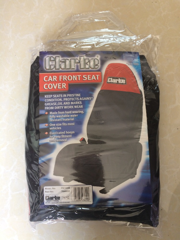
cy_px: 120
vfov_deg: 61.7
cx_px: 90
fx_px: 201
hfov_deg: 48.2
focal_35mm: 29
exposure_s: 1/50
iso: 40
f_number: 2.2
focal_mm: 4.15
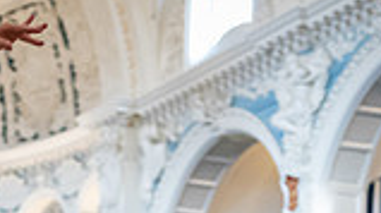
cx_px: -60
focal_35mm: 172
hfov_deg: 12.3
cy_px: 456
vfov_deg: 6.8
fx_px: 1736
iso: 6400
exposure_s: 1/500
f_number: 2.2
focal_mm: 45
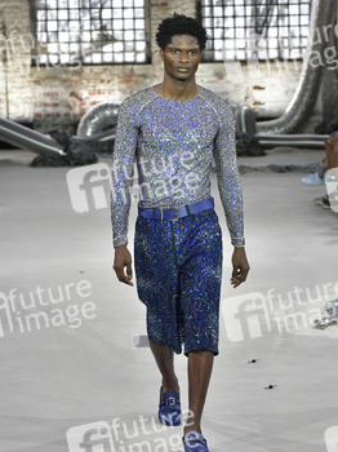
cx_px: 170
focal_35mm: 134
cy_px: 247
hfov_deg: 11.1
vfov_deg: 14.7
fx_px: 1747
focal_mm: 102
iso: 2500
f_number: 6.3
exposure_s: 1/320
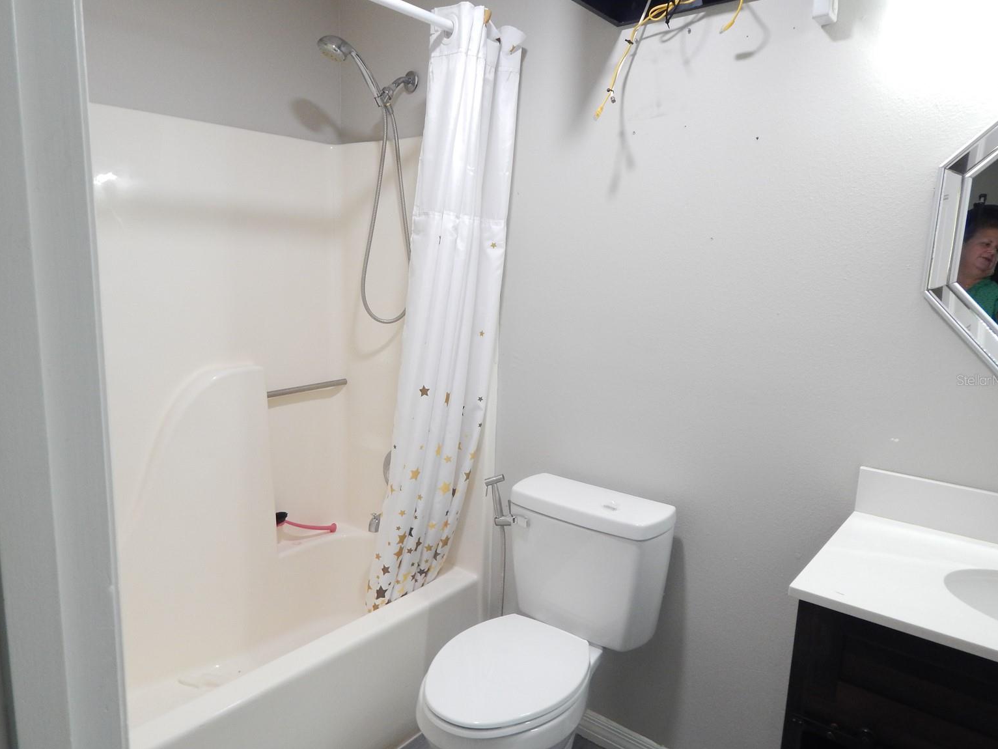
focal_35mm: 24
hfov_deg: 71.6
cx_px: 497
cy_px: 380
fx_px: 692
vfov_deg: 56.8
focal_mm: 4
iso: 220
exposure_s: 1/30
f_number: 3
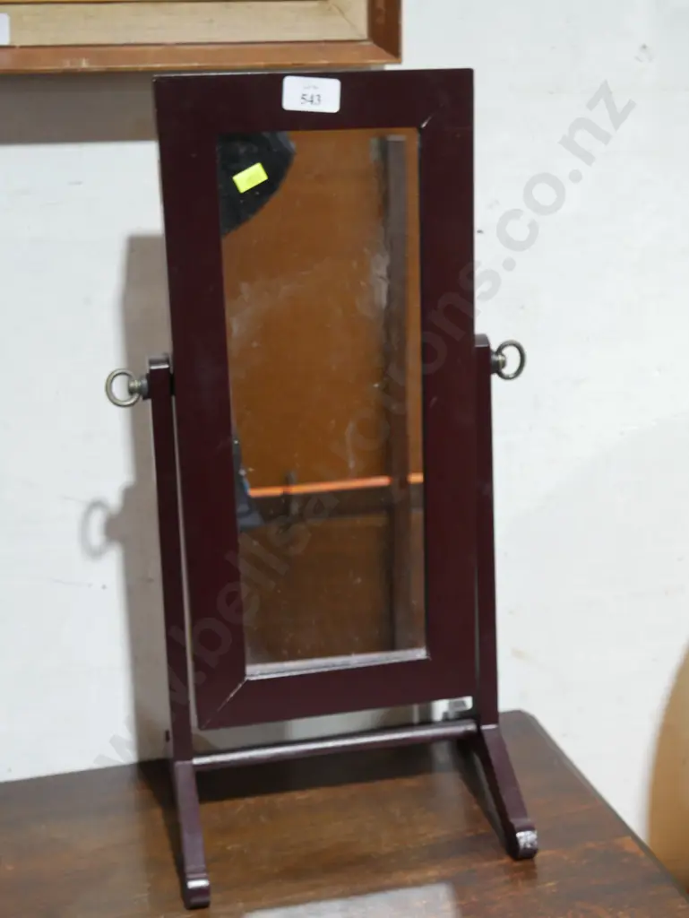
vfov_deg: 41.2
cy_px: 459
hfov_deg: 31.5
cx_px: 344
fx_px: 1220
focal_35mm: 46
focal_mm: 23
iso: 1250
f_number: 5.1
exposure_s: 1/60
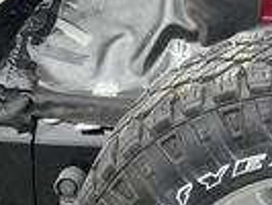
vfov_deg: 17.3
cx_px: 270
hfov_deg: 22.4
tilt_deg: -17.9
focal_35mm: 84
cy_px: 12
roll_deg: -2.3
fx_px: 661
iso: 25
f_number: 1.8
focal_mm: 3
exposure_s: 1/320
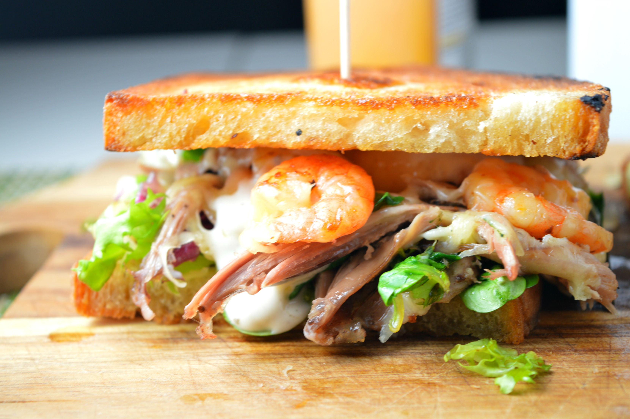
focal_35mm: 82
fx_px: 1442
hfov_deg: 24.6
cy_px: 210
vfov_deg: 16.5
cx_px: 315
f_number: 5.6
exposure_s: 1/15
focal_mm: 55
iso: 100
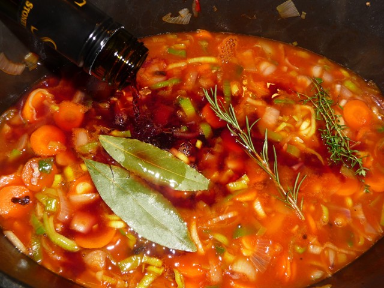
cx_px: 192
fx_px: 377
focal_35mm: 34
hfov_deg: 54.0
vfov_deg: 41.8
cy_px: 144
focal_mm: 5.6
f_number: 3.6
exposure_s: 1/30
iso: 100
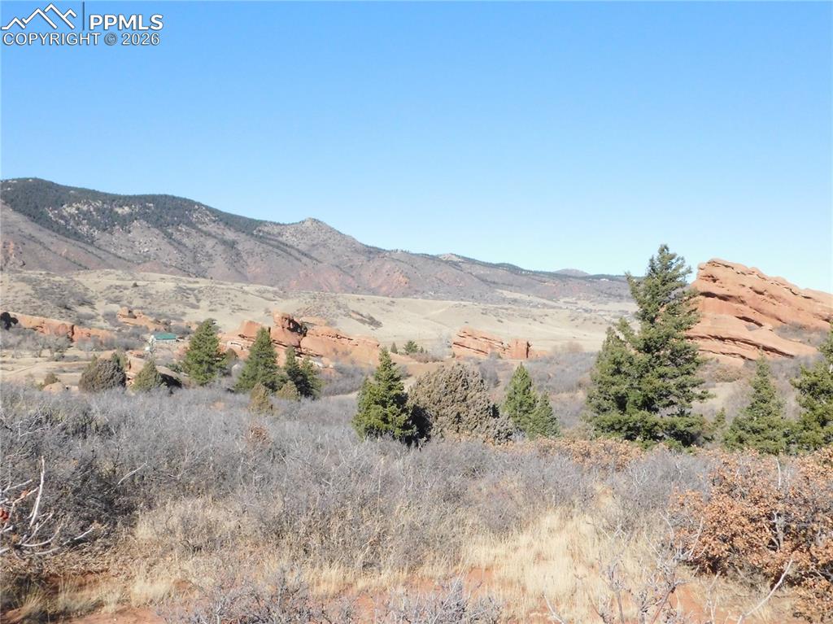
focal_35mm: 40
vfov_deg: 35.9
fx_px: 962
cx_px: 416
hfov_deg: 46.8
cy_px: 312
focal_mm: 7.1
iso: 800
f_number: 7.2
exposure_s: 1/1500
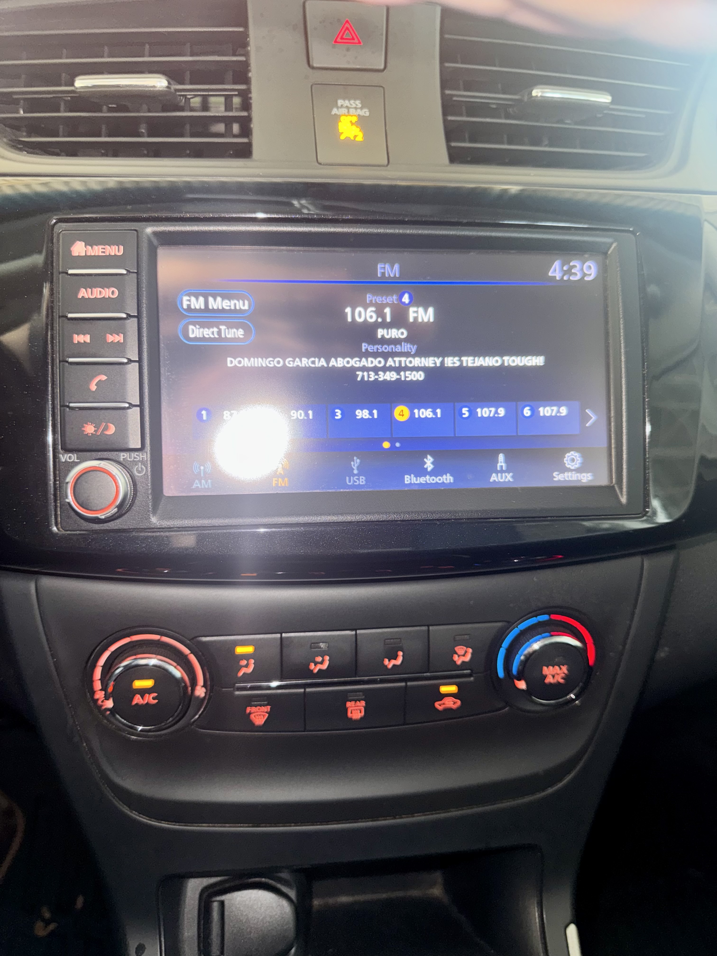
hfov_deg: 56.8
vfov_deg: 71.6
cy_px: 478
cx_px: 358
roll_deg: -2.3
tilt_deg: -30.5
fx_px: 663
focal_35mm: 24
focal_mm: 6.76
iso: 50
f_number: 1.78
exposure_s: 1/5
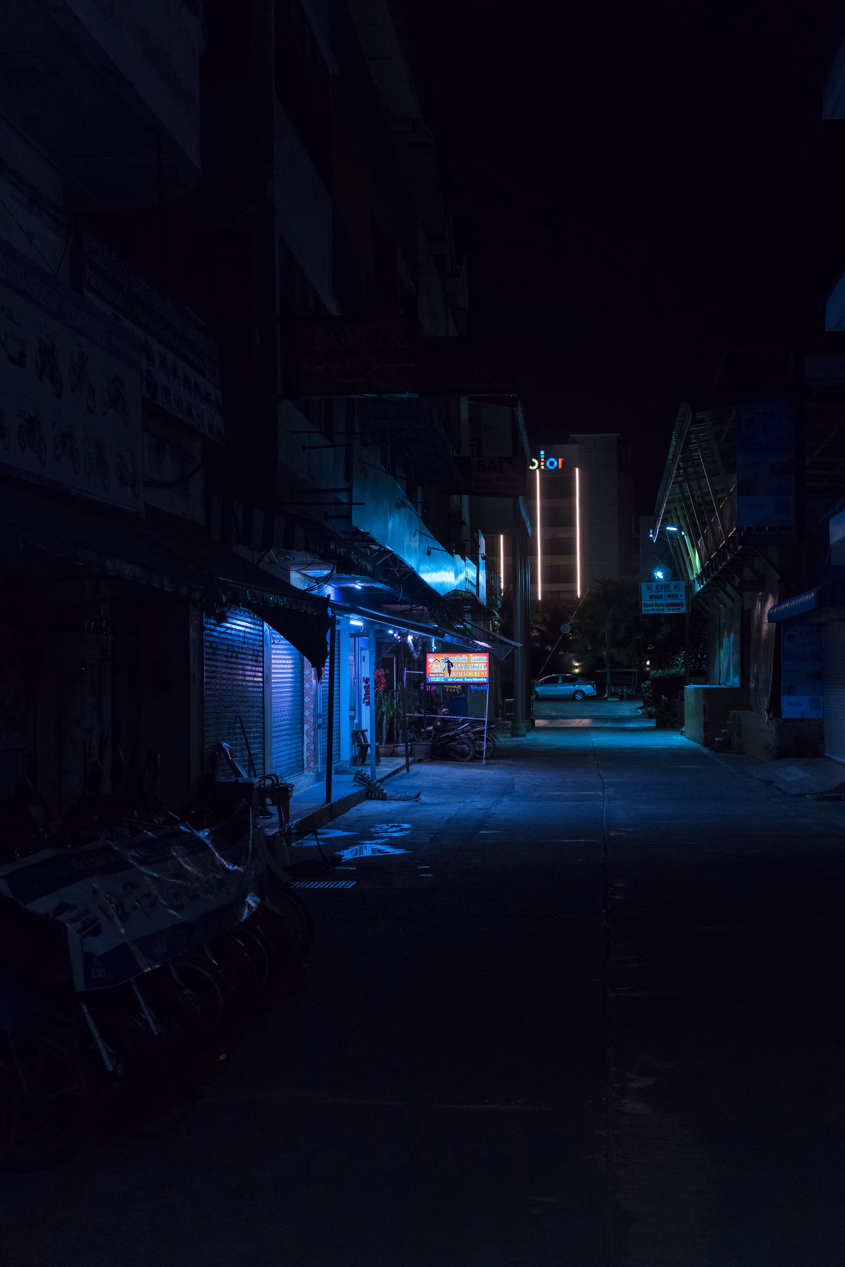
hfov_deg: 29.9
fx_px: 1584
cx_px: 422
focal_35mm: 45
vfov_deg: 43.6
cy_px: 634
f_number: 2.8
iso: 2500
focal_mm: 30
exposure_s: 1/100
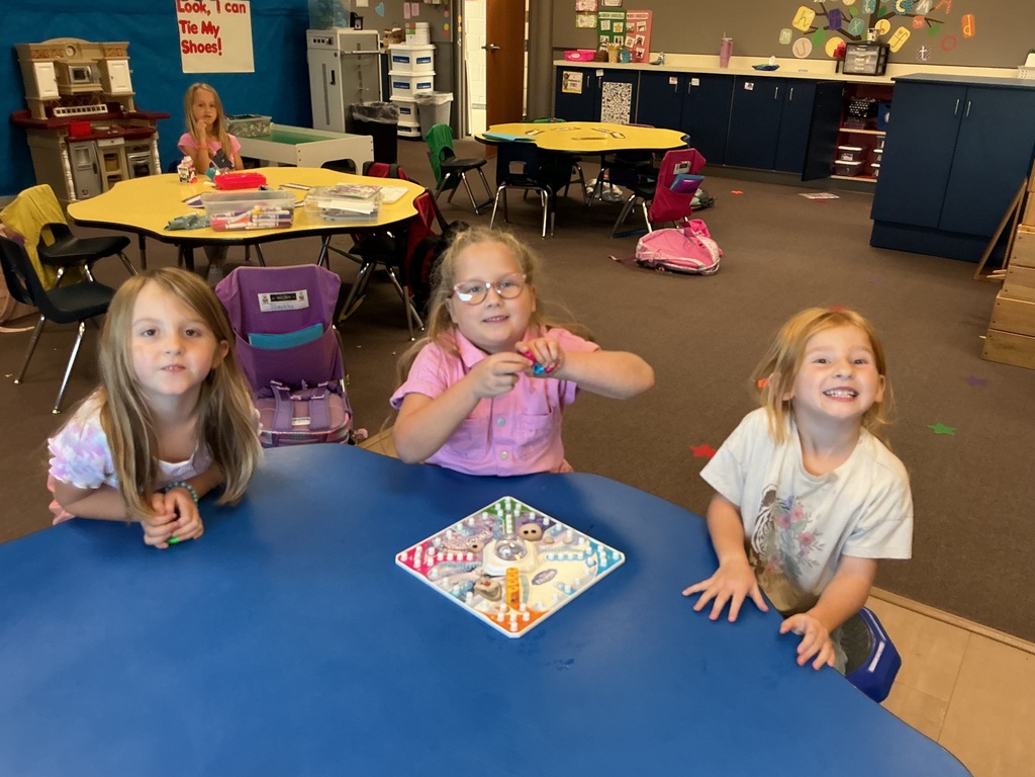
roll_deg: -0.2
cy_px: 388
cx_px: 518
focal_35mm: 29
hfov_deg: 61.7
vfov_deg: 48.2
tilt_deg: -24.7
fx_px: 867
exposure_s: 1/60
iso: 80
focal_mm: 3
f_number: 1.8
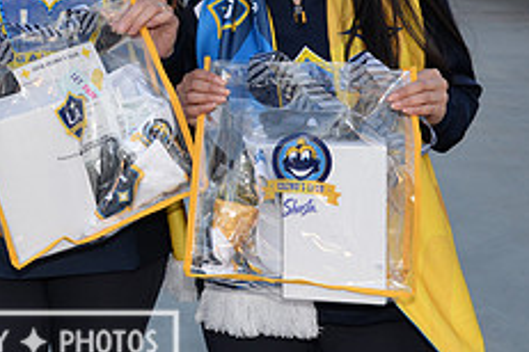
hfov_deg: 22.3
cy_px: -1
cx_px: 16
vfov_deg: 15.3
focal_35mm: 88
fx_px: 1293
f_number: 7.1
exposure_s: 1/80
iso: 800
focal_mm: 35
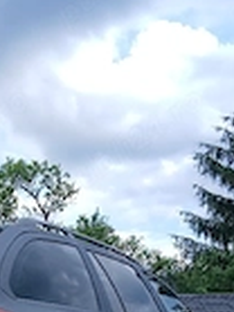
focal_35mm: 75
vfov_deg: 24.2
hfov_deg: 19.1
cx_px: 0
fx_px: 677
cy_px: 348
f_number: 1.8
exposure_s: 1/323
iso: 20
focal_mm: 3.98
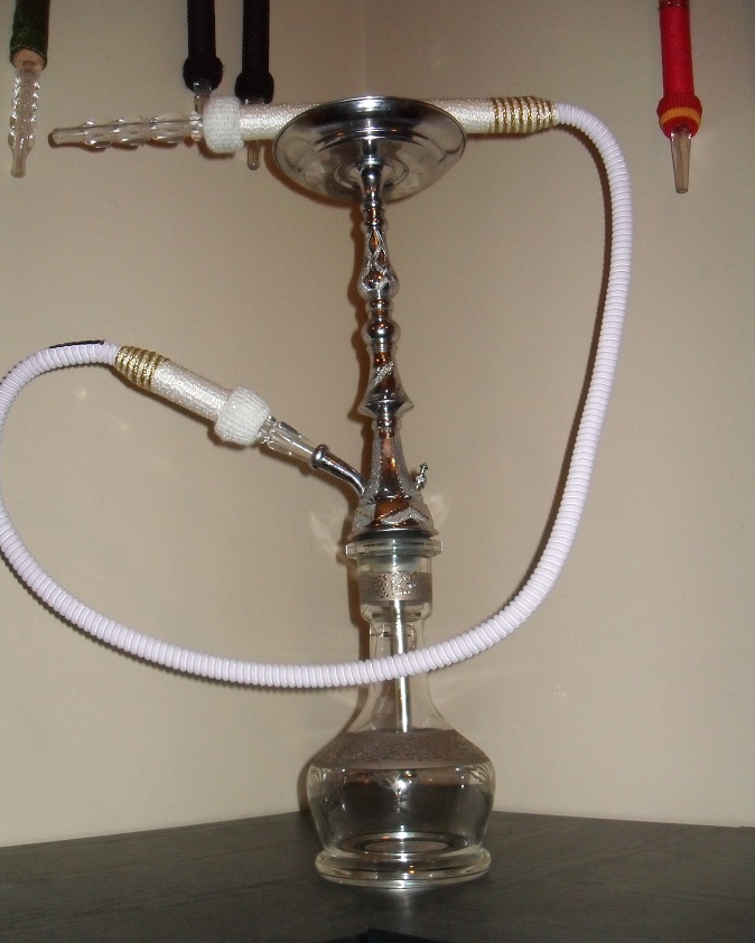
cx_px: 375
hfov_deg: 40.1
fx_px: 1033
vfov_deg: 49.0
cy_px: 504
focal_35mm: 37
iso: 400
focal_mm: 6.2
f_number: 2.8
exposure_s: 1/45
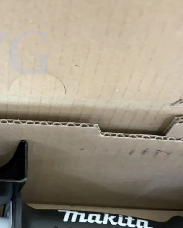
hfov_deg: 23.4
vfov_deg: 28.9
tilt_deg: -69.7
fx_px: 426
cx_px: 9
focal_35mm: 63
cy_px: 201
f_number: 1.6
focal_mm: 5.96
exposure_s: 1/33
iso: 500
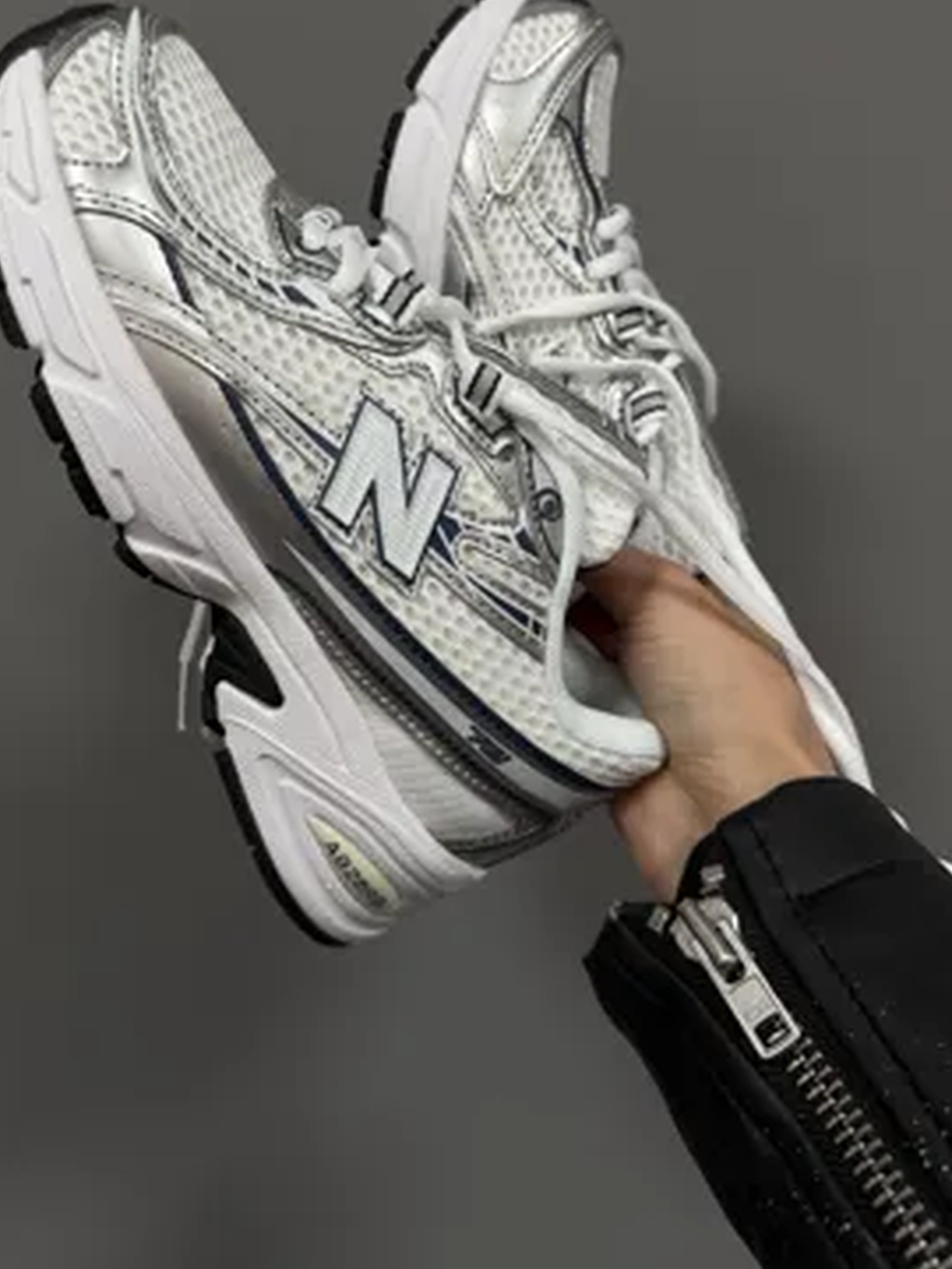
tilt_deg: -5.1
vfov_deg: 56.3
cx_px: 374
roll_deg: -0.3
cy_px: 494
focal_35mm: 32
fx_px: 1173
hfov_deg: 43.9
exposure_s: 1/121
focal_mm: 6.76
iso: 160
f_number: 1.78
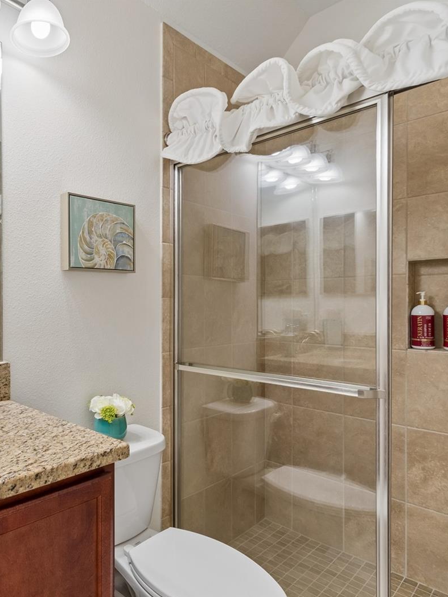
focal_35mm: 22
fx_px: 380
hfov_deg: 54.8
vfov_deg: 76.4
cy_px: 302
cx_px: 63
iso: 100
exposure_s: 1/2.5
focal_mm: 10
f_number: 7.1
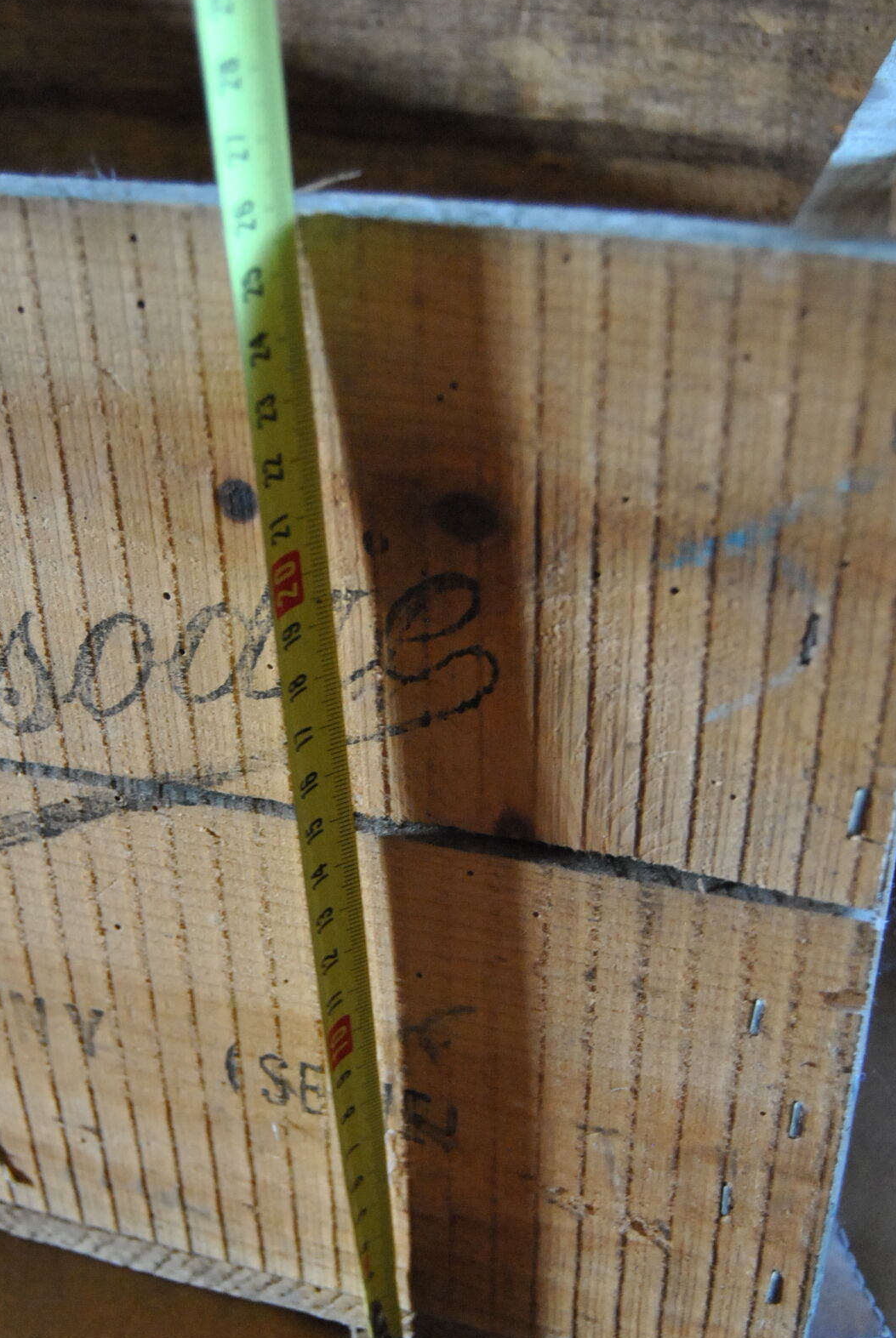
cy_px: 804
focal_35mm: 48
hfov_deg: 28.1
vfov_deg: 40.9
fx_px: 1787
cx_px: 373
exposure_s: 1/30
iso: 1100
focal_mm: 26
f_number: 4
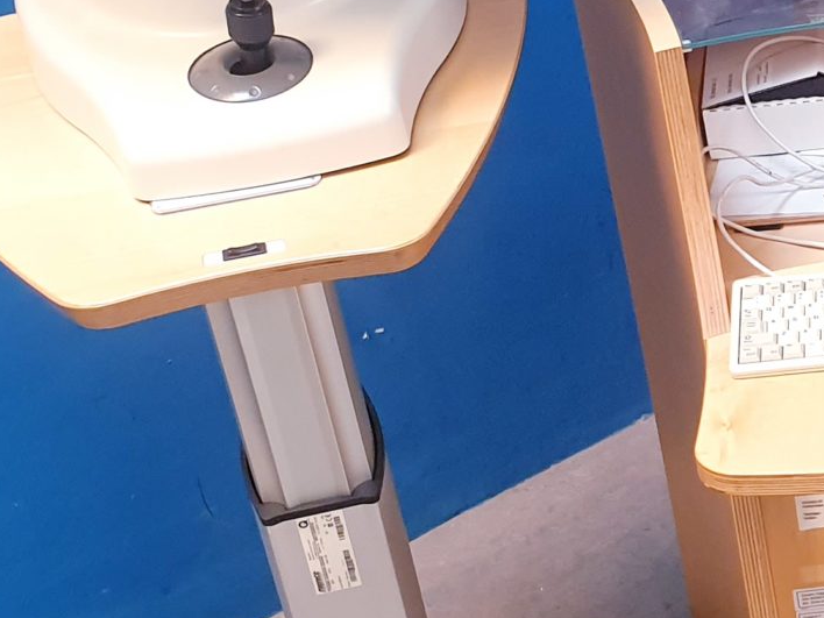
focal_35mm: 94
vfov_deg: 15.7
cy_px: 369
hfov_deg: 19.1
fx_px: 2238
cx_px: 1110
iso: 200
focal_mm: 4.3
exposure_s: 1/50
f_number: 2.4
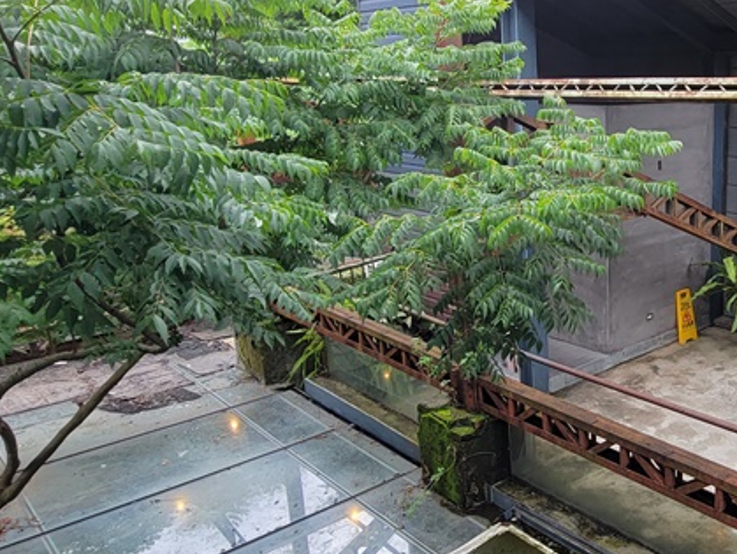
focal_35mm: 31
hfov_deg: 52.4
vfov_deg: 45.5
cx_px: 640
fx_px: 661
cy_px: 267
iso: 64
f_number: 2.2
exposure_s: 1/120
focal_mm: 2.2
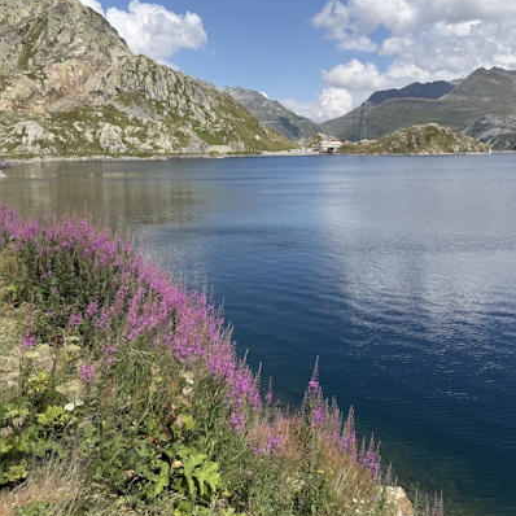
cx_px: 241
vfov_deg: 51.1
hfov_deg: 51.1
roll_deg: +0.6
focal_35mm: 32
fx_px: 540
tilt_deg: -9.0
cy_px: 242
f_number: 1.78
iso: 80
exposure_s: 1/5319
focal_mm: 6.76
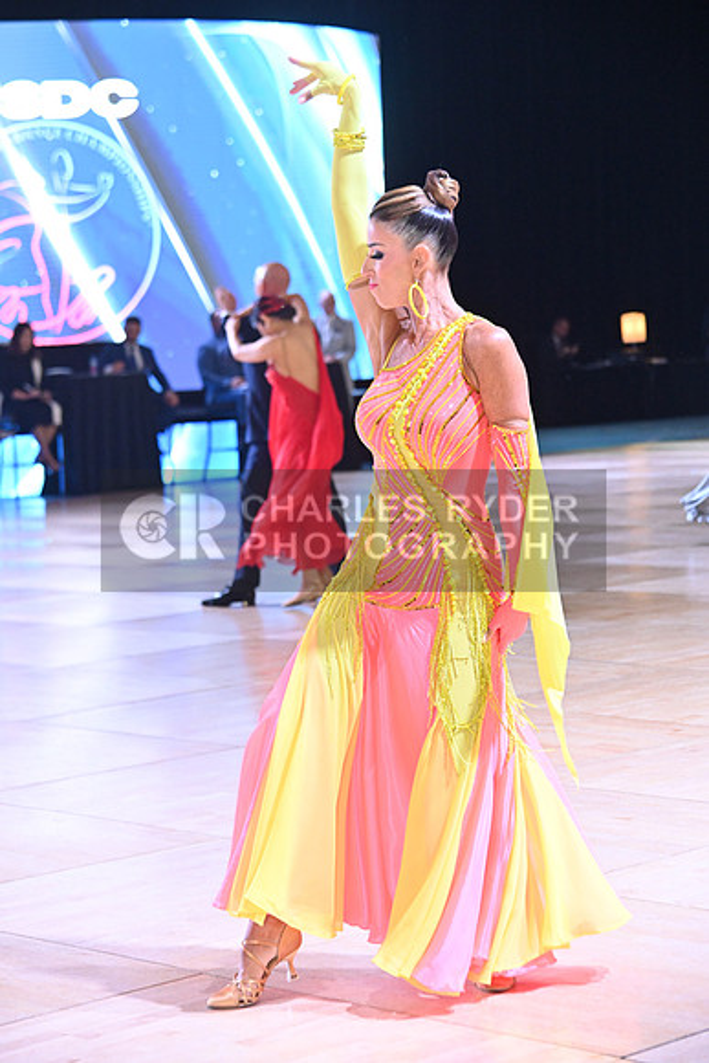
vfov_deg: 21.5
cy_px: 532
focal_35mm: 95
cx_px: 354
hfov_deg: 14.4
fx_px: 2805
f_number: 10
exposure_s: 1/400
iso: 4000
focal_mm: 95
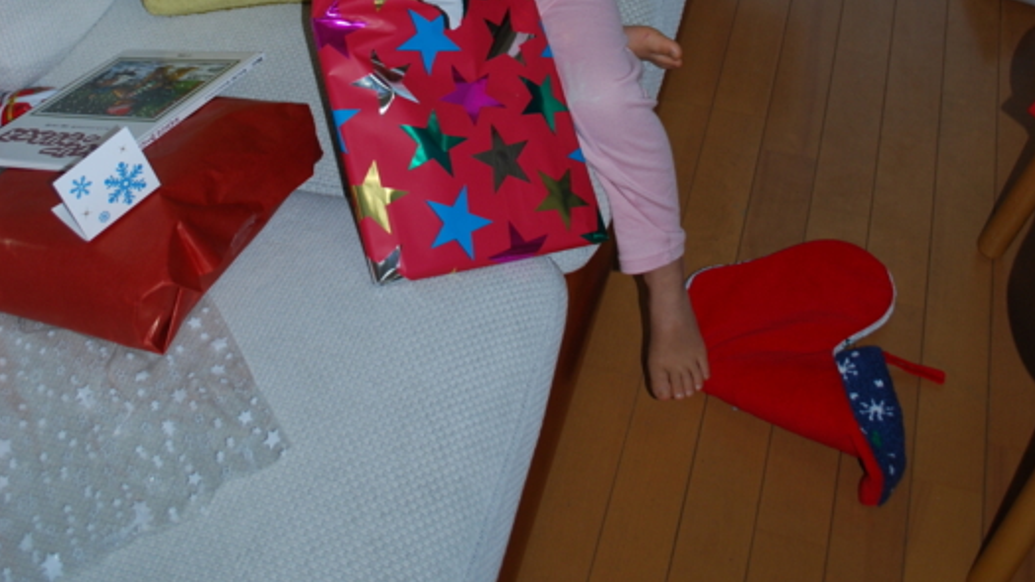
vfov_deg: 23.3
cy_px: -65
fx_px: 1317
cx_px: 518
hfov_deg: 42.9
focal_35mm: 48
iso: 200
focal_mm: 20
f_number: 3.8
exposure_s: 1/60
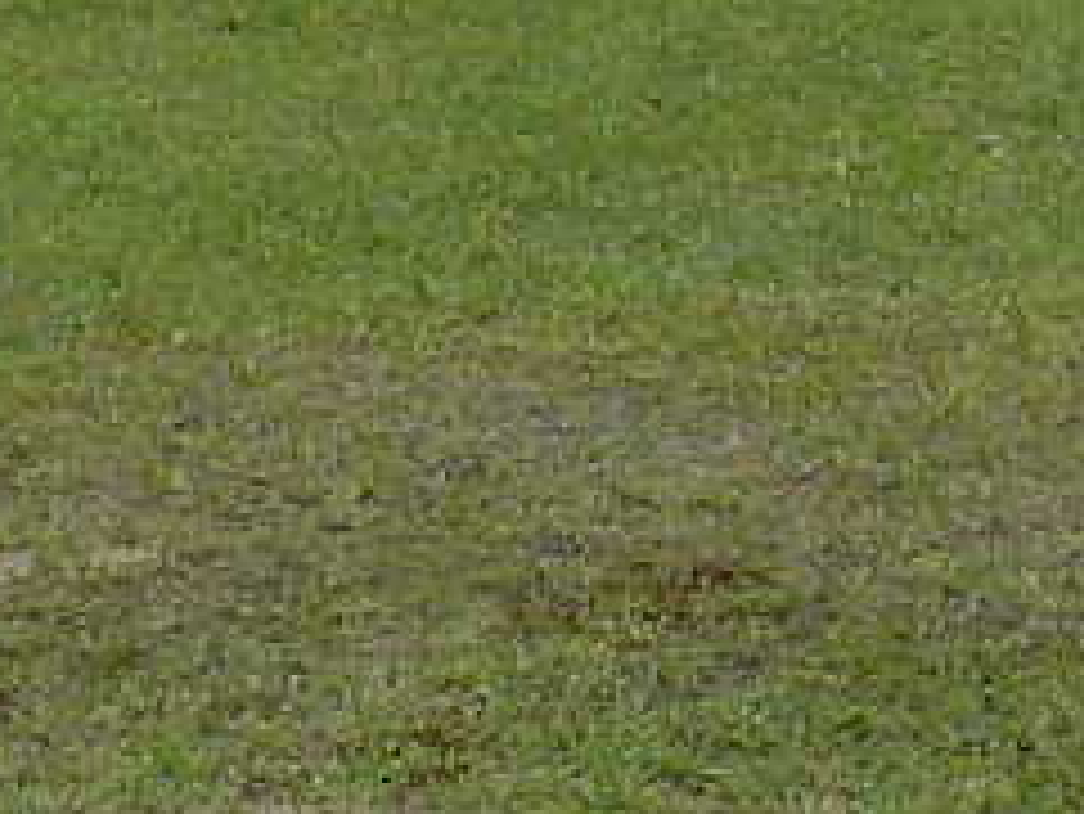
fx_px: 5201
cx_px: 1093
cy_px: -621
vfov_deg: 8.6
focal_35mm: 166
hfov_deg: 11.8
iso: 80
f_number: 5.6
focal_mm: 4.1
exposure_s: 1/400
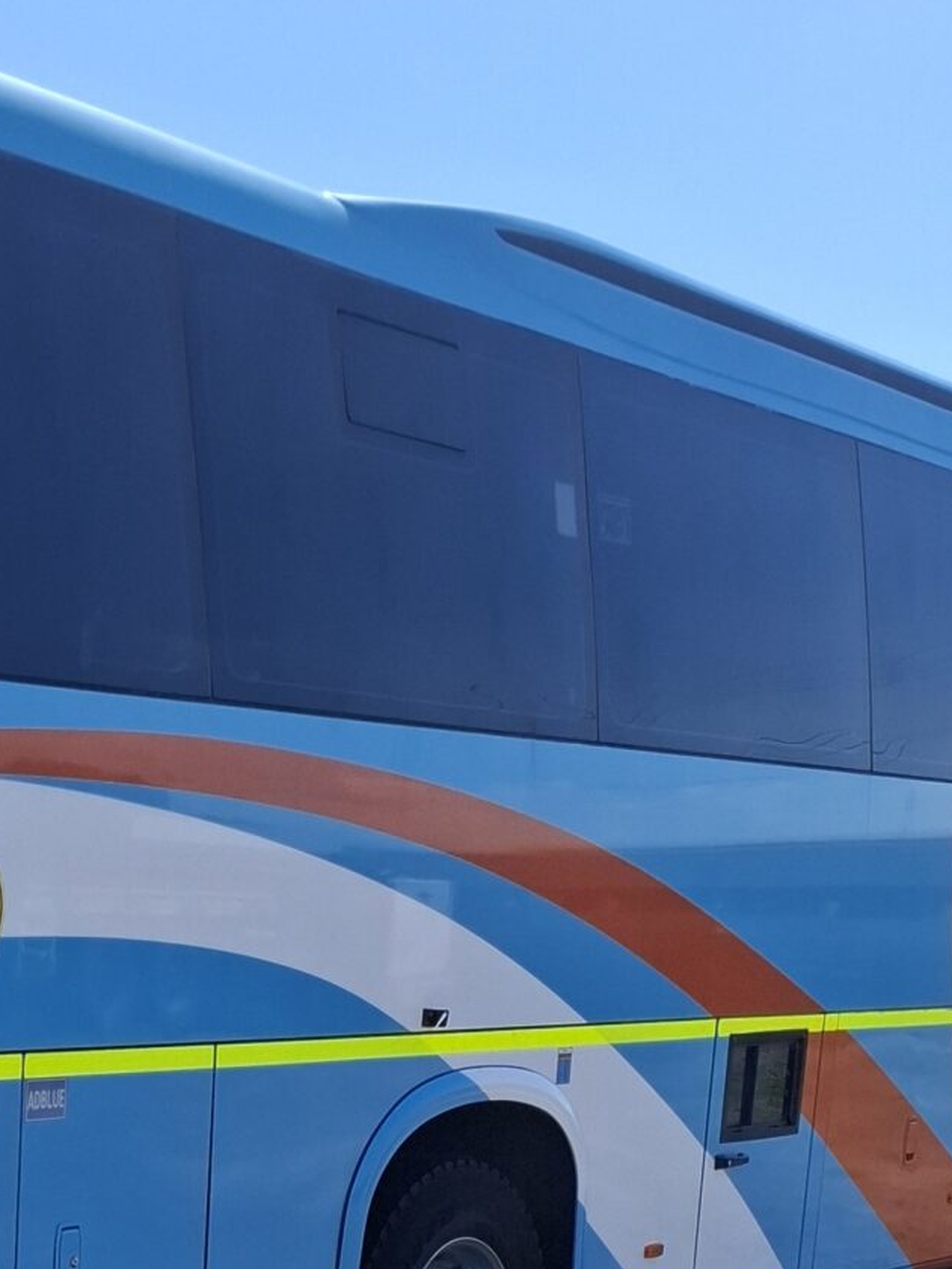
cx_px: 101
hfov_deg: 20.6
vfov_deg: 25.7
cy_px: 1391
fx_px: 2566
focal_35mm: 70
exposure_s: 1/2058
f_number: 1.8
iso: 50
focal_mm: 5.54
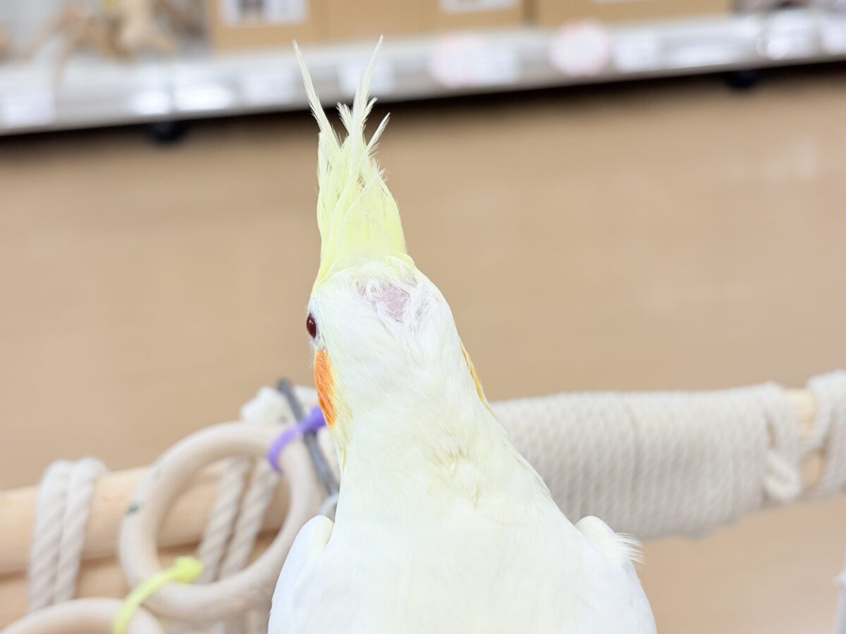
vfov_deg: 28.0
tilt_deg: -26.1
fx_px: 1271
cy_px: 317
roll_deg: +1.5
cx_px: 423
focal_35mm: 52
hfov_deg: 36.8
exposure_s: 1/50
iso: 32
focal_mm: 5.96
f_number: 1.6
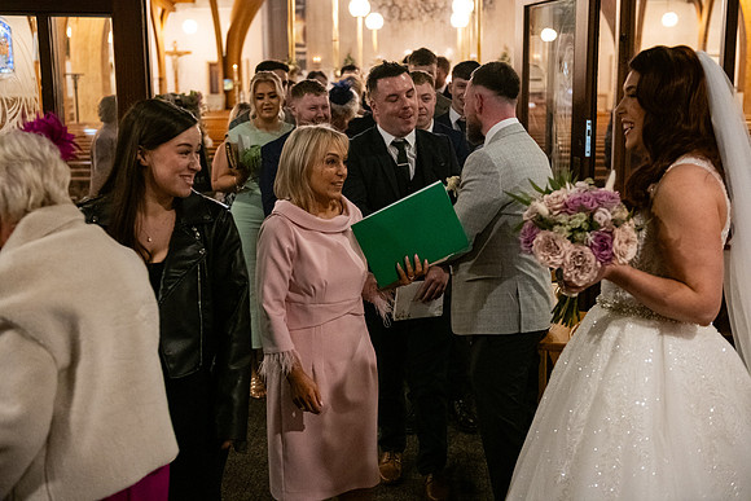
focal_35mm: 48
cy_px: 250
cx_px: 376
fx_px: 1002
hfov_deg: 41.1
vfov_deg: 28.1
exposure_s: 1/160
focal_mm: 48
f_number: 3.5
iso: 2500
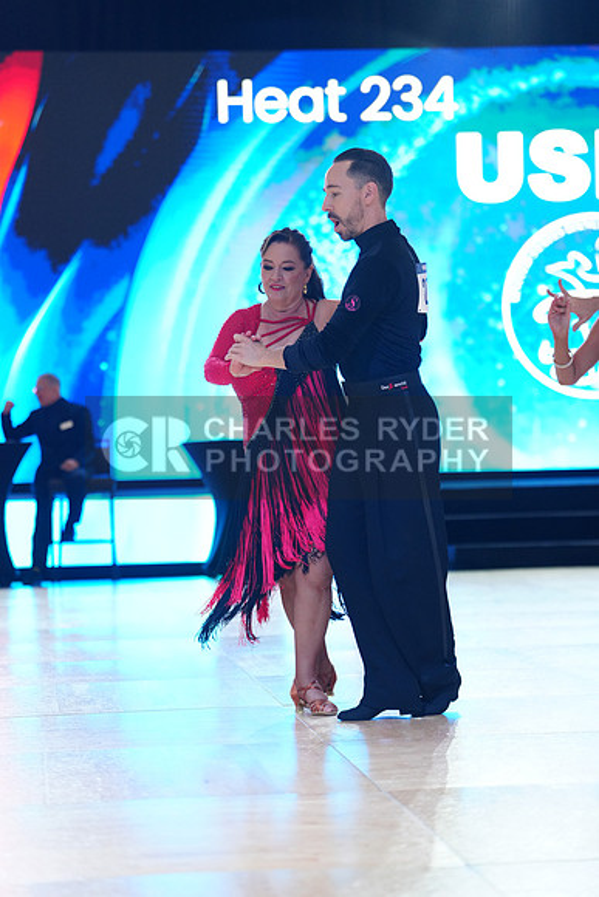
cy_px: 448
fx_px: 2519
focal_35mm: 101
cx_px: 300
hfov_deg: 13.6
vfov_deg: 20.2
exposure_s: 1/400
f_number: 2.8
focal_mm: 101
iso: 2000
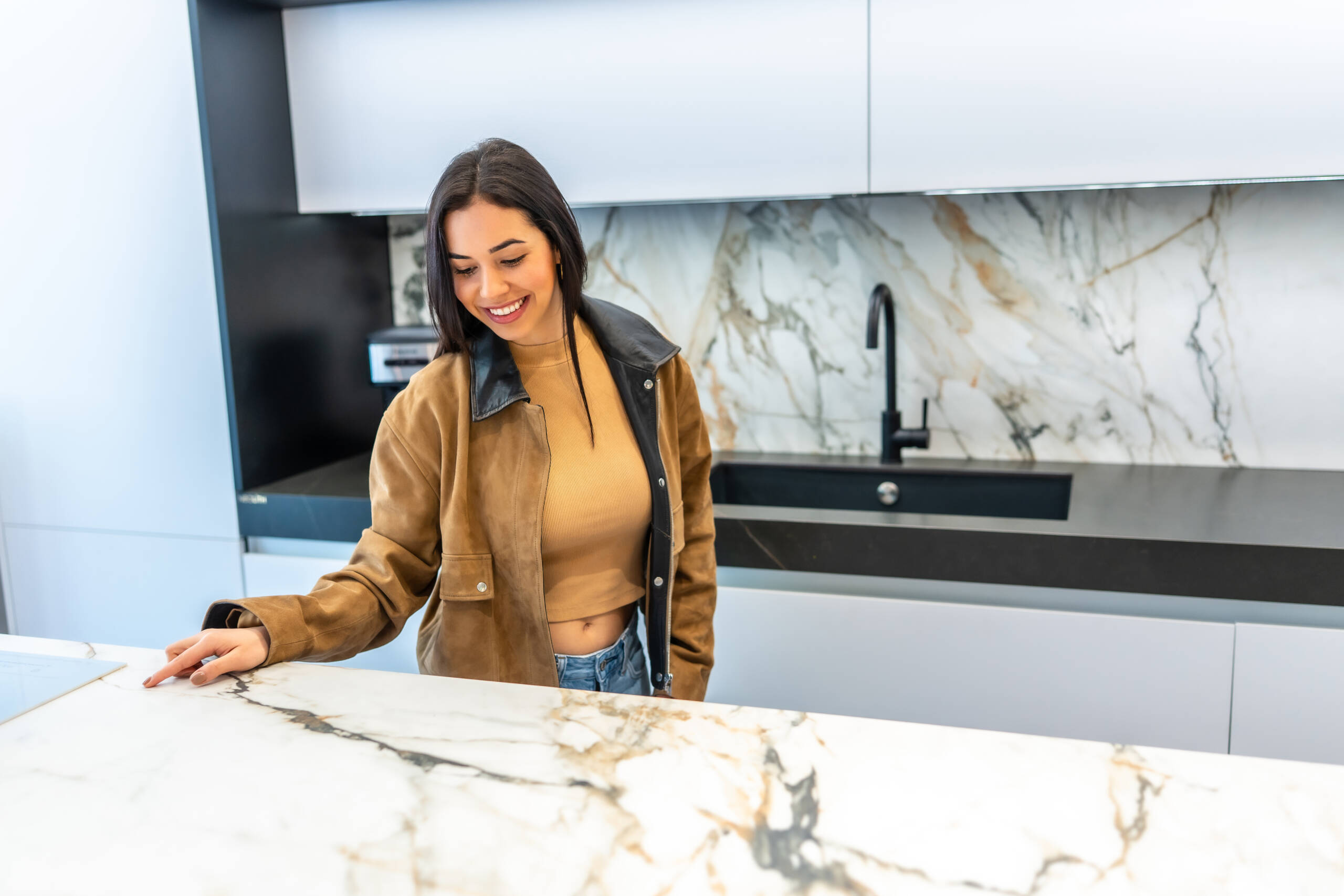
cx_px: 672
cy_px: 448
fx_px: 1307
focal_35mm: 35
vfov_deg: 37.9
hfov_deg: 54.4
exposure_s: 1/200
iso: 400
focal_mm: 35
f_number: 2
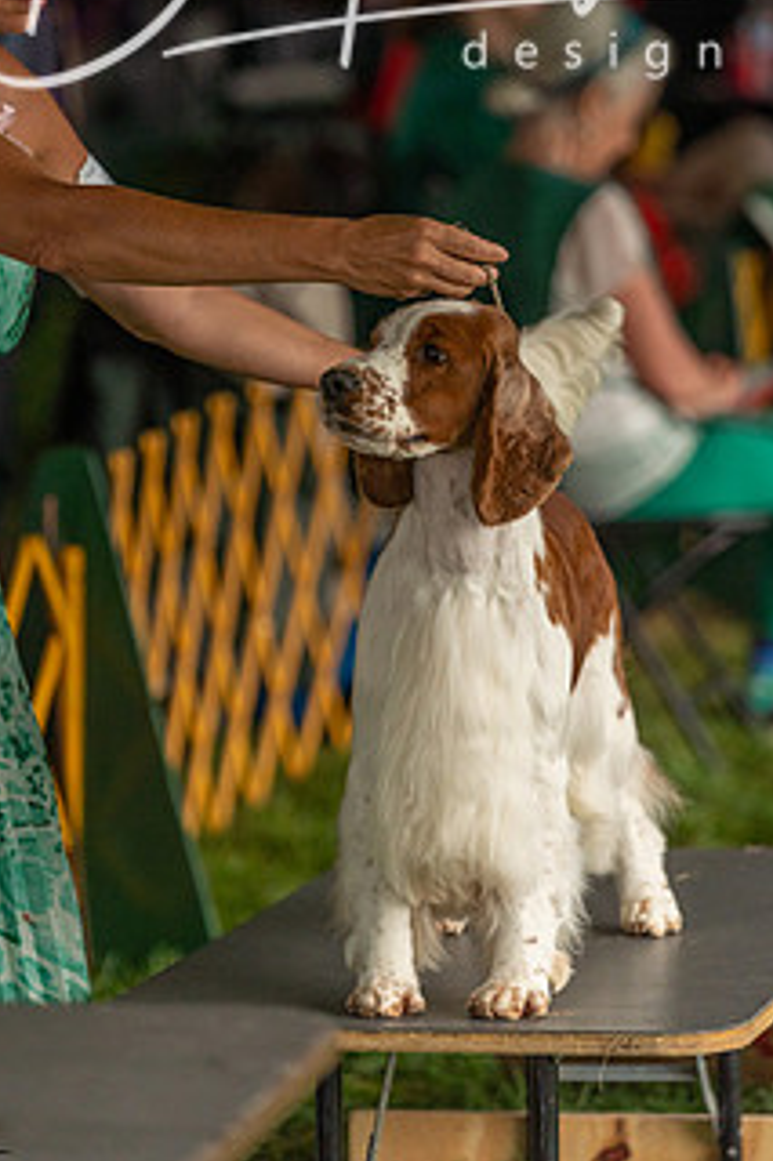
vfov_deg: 9.0
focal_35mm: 228
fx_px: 7351
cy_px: 410
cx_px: 370
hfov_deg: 6.0
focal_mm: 162
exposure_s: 1/1000
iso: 1000
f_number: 3.2
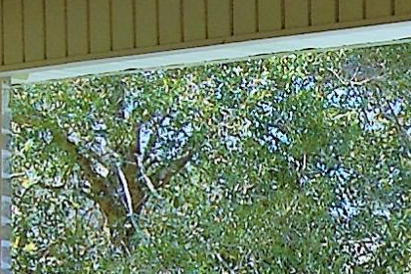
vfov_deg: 6.4
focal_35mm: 214
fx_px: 2441
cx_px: 656
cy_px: 373
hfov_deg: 9.3
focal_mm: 20
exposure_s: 1/160
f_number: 6.3
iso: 200
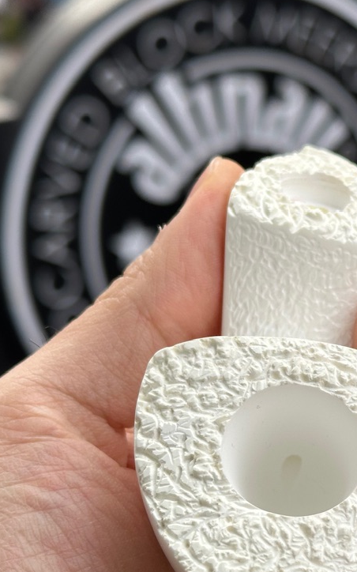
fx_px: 1402
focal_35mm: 90
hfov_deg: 14.2
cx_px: 401
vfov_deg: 23.0
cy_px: 369
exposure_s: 1/944
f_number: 1.78
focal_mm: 6.86
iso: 64
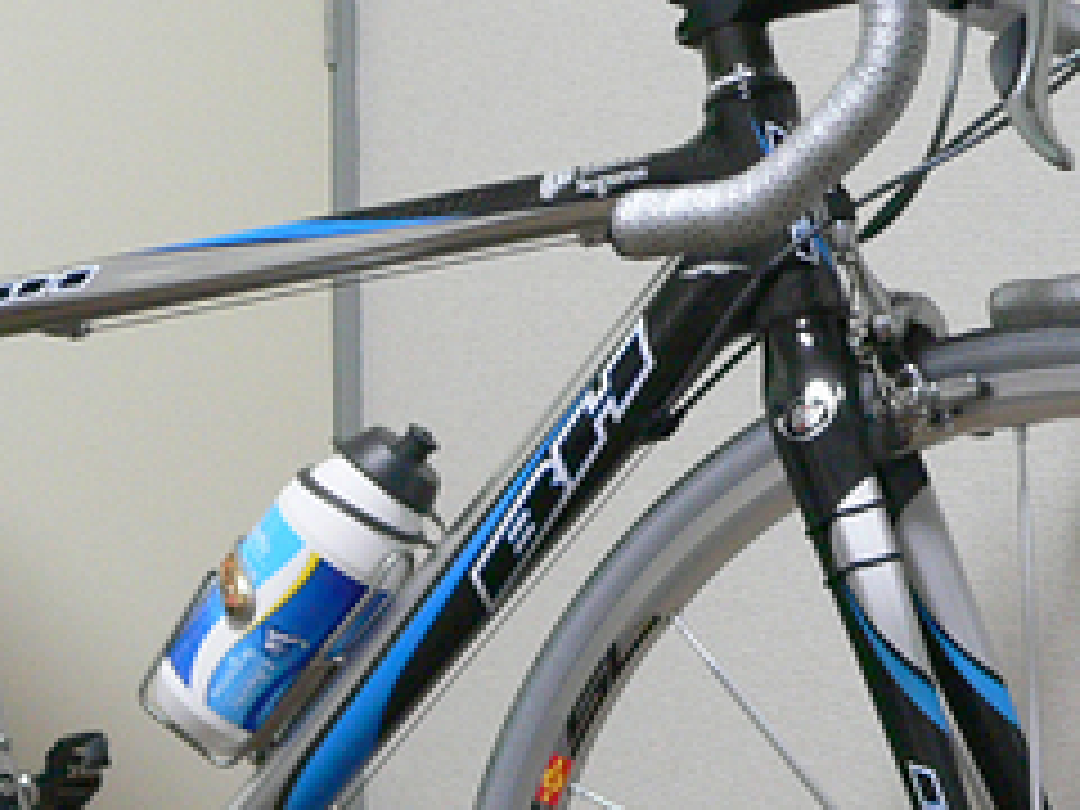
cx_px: 504
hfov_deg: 18.9
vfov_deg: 14.1
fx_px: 3245
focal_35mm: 104
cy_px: 657
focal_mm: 6.5
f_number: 2.8
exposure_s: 1/6
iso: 200
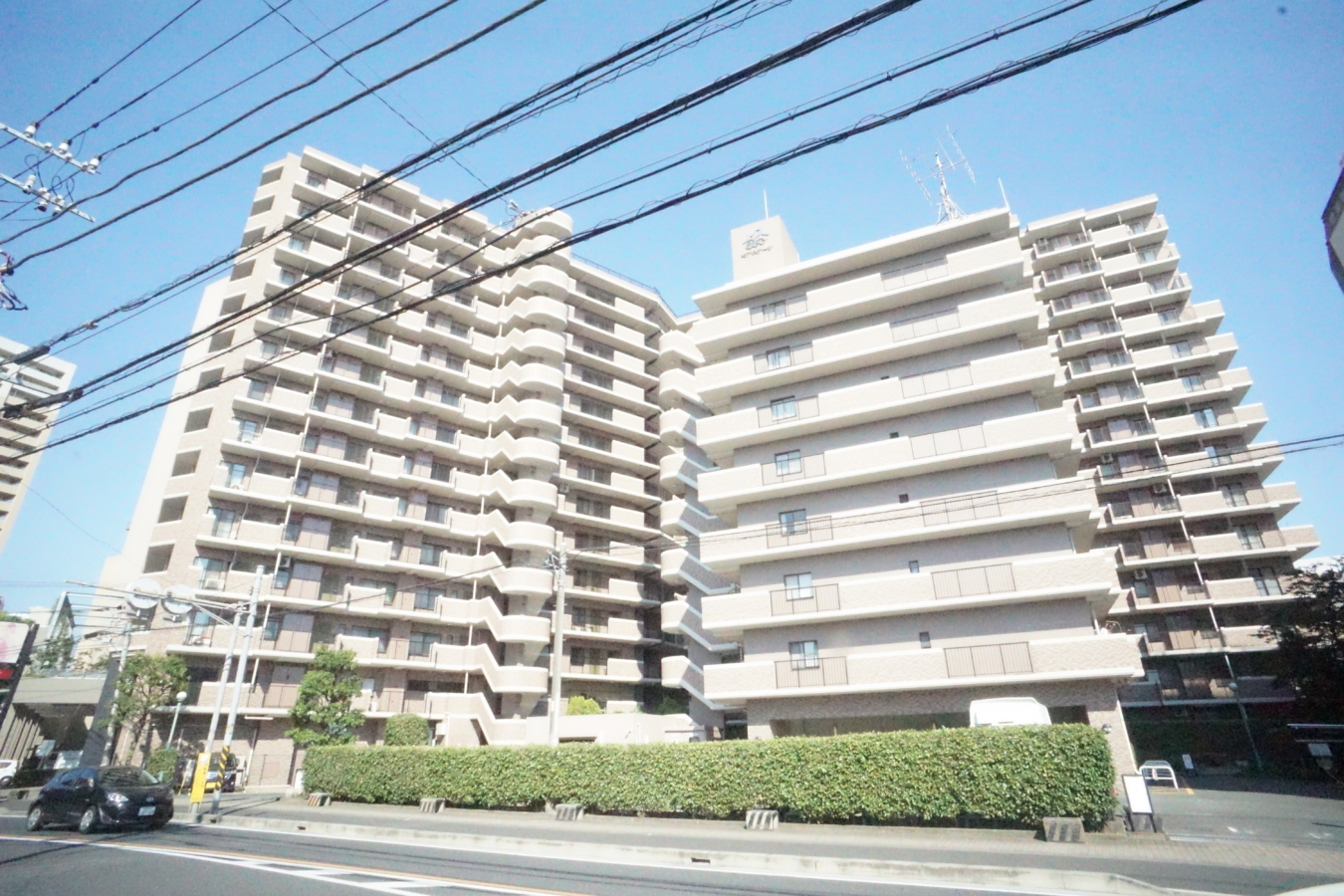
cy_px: 448
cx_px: 672
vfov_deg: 53.1
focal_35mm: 24
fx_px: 896
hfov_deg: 73.7
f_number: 16
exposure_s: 1/4000
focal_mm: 16
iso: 20000
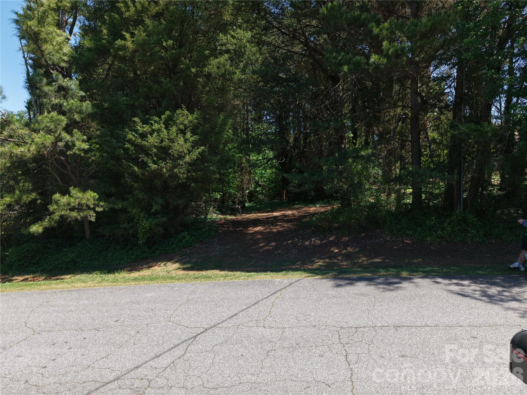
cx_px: 264
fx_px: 365
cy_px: 198
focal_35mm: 24
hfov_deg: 71.6
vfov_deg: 56.8
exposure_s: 1/50
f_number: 1.8
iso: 150
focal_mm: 8.67
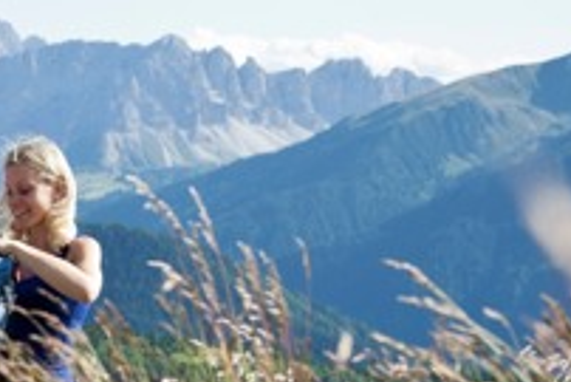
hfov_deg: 11.9
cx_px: -237
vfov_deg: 8.3
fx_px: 2635
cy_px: 272
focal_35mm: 166
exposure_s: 1/320
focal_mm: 48
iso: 200
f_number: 5.6
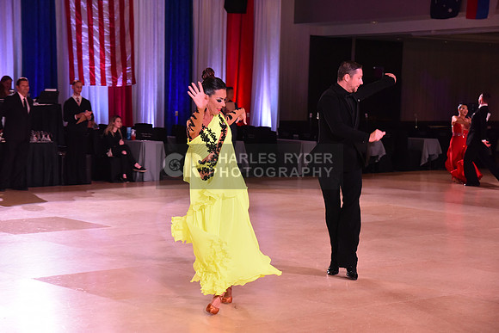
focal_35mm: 70
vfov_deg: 19.5
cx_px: 250
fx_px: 970
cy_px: 166
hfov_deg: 28.8
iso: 2500
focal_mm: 70
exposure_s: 1/320
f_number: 6.3
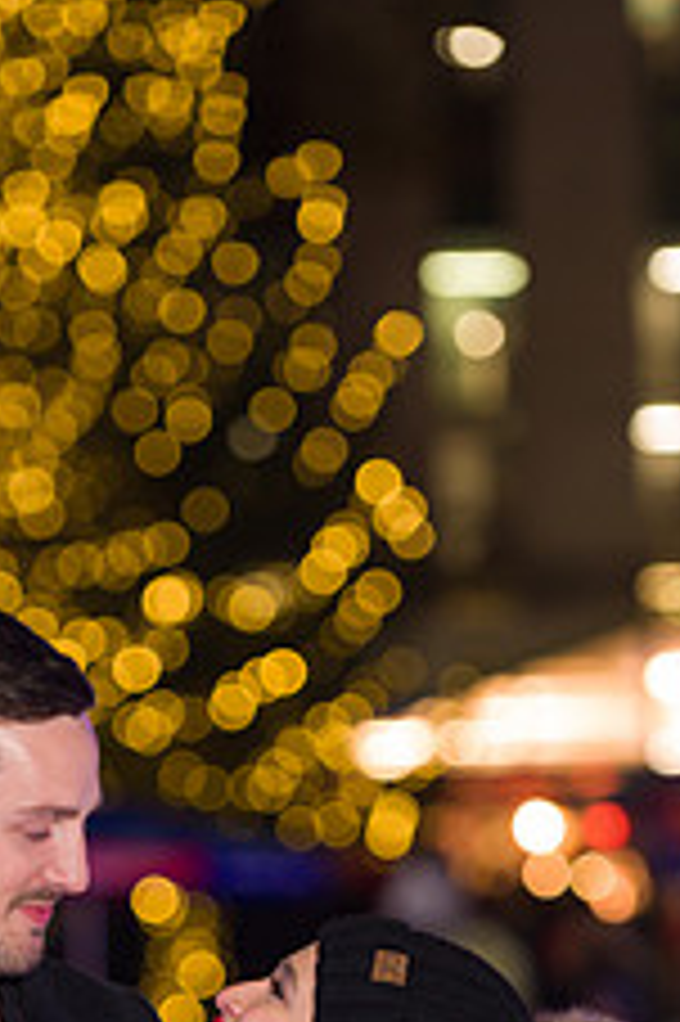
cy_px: 990
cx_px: 164
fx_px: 7604
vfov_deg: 7.7
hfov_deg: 5.1
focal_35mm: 268
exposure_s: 1/200
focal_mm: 135
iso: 2000
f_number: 3.2
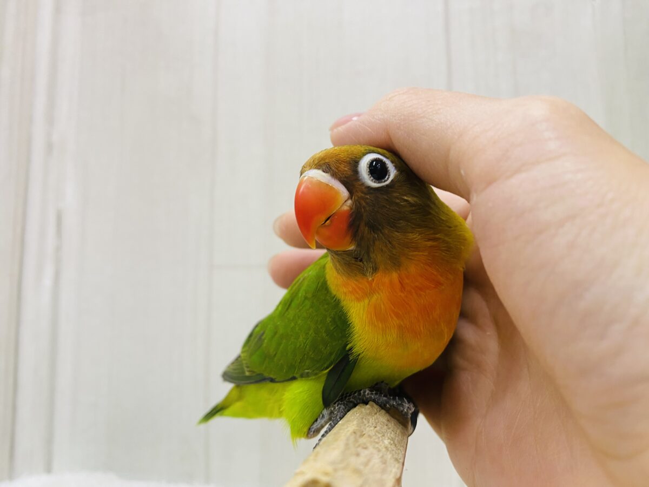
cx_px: 324
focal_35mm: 25
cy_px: 244
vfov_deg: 54.9
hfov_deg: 69.4
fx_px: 469
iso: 80
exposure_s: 1/50
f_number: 1.8
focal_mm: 4.25
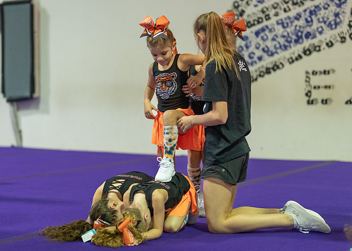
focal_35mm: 75
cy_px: 115
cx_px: 151
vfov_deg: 19.0
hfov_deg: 26.3
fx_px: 752
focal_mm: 50
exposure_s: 1/640
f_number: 1.2
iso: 1250
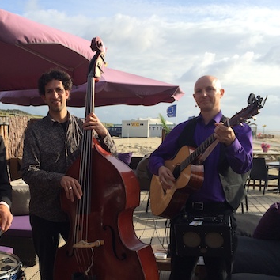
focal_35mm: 45
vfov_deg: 37.5
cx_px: 75
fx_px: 412
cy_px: 162
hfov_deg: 36.8
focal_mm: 4.12
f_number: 2.2
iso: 32
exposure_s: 1/1414
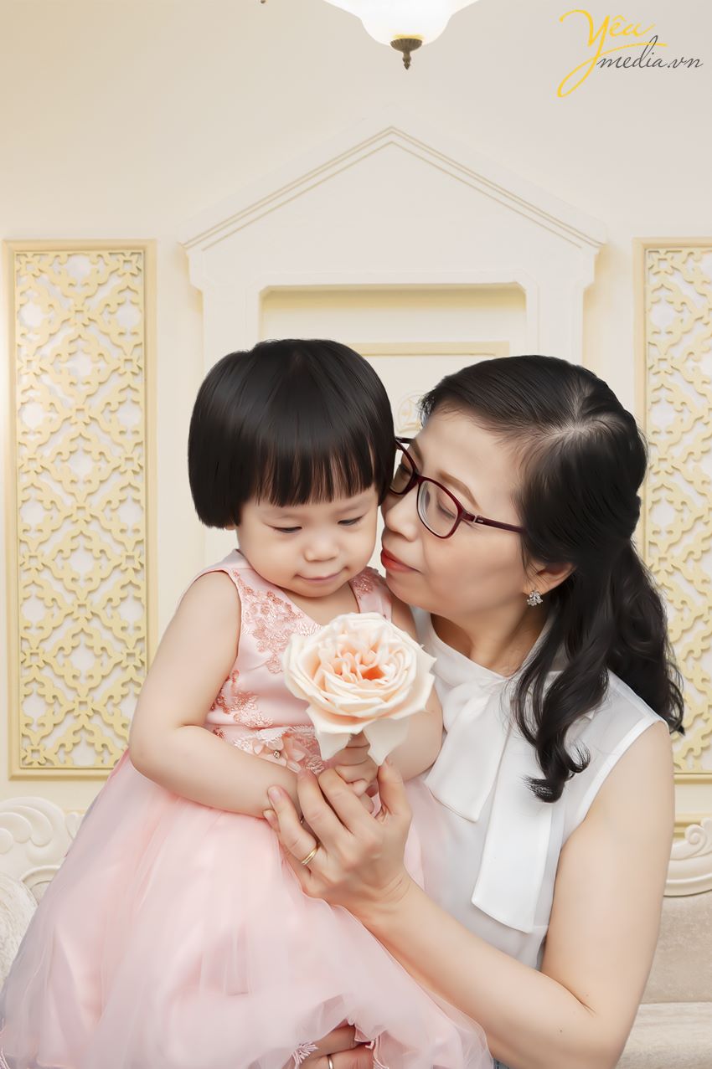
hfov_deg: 24.2
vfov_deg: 35.7
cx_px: 356
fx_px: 1663
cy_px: 534
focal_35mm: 56
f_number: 5
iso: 320
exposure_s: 1/125
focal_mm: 56
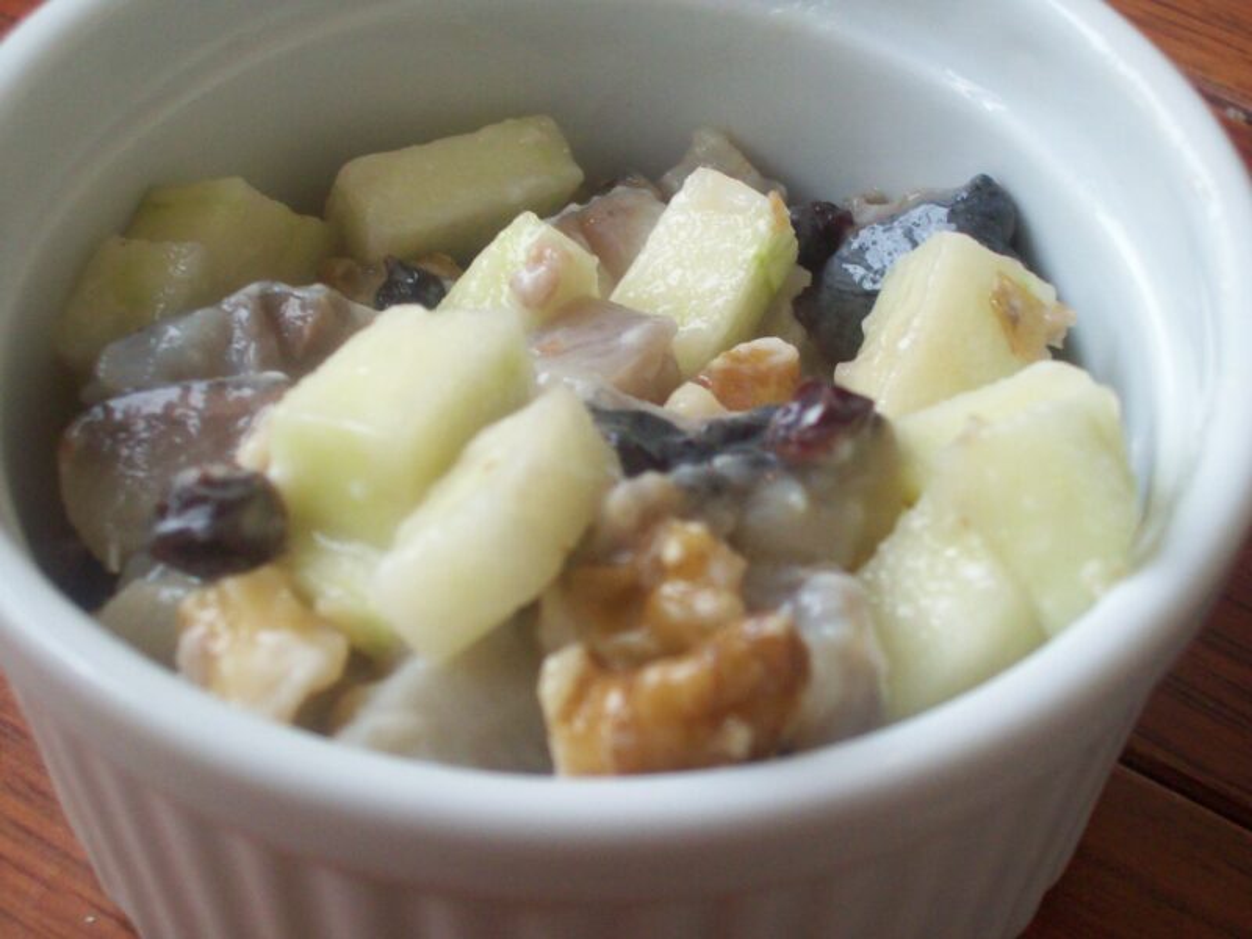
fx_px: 2532
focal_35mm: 70
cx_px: 626
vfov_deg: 21.0
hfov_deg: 27.8
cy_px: 470
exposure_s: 1/68.7
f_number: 3.8
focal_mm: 11.6
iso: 160
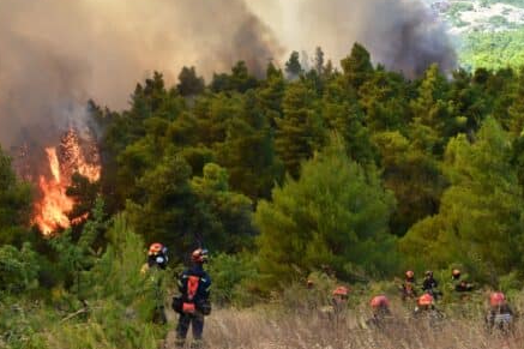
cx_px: 318
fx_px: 1484
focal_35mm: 102
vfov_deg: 13.4
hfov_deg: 20.0
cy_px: 98
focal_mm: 58
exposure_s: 1/2000
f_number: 4.5
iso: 1250
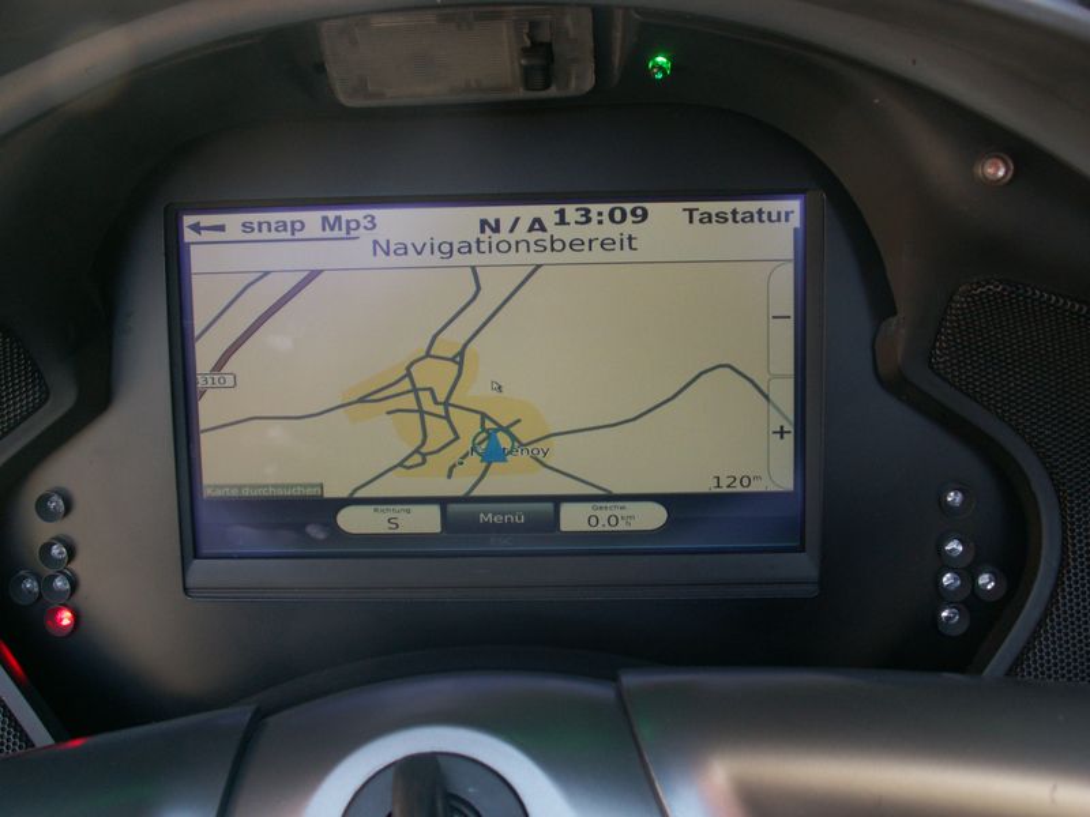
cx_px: 545
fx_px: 1291
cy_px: 408
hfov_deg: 45.8
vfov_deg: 35.1
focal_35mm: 41
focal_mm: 6.8
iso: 64
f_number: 2.8
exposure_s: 1/40
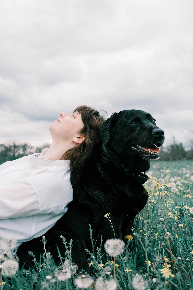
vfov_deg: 49.6
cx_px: 96
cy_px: 145
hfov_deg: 34.2
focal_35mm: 39
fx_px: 314
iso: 1000
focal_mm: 26
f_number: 4
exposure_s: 1/1600
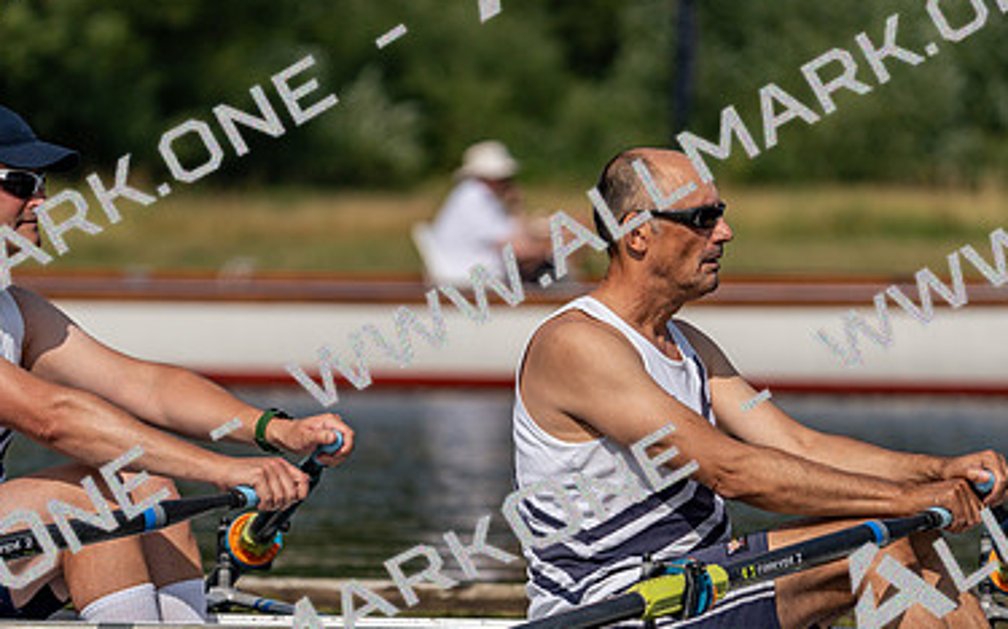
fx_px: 12302
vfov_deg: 2.9
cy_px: 415
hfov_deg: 4.7
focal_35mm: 448
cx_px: 618
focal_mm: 284
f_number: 5.6
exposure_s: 1/1600
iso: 100
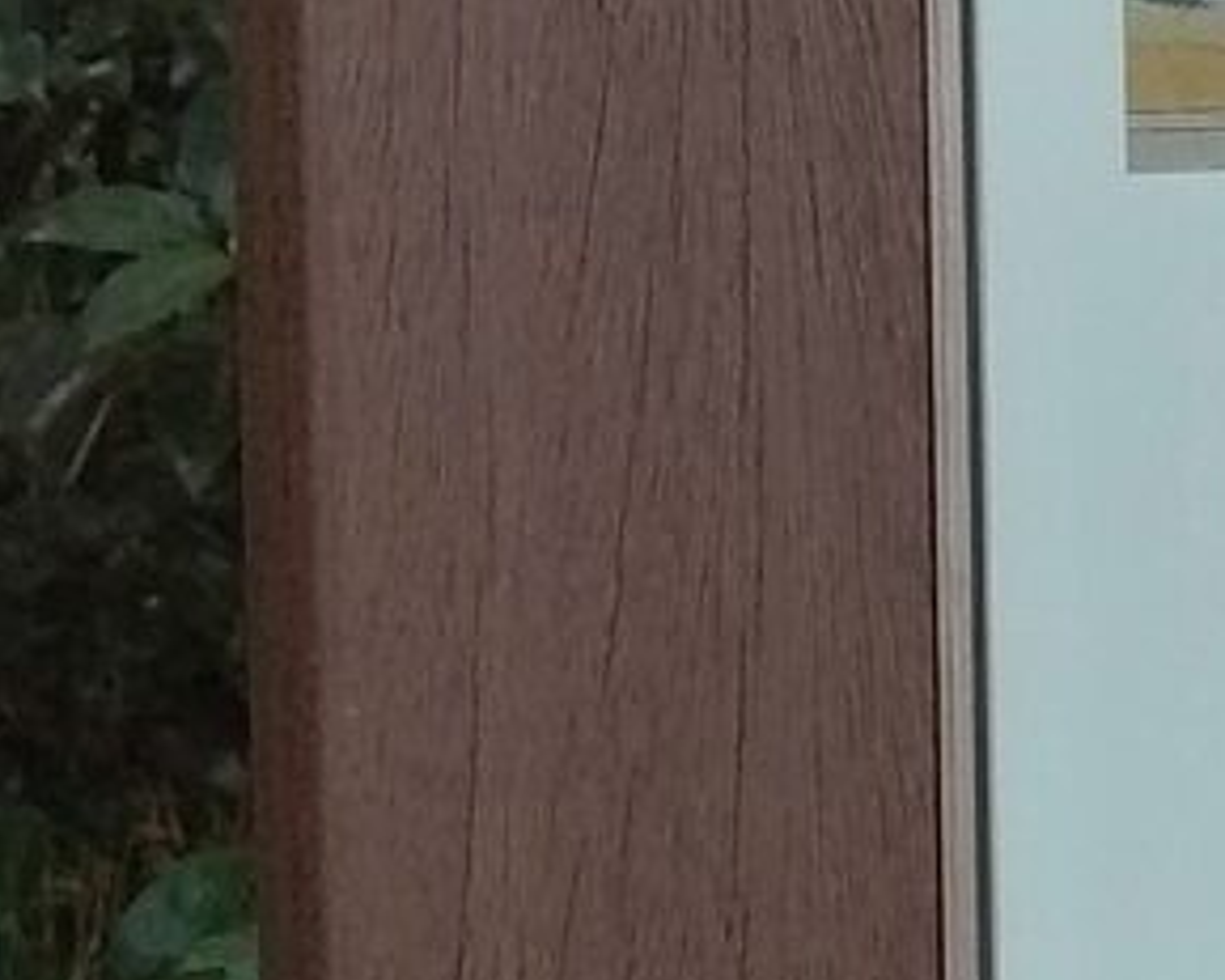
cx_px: 2700
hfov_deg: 11.5
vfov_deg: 10.5
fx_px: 5291
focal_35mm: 146
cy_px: 161
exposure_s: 1/60
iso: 250
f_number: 1.8
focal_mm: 3.61
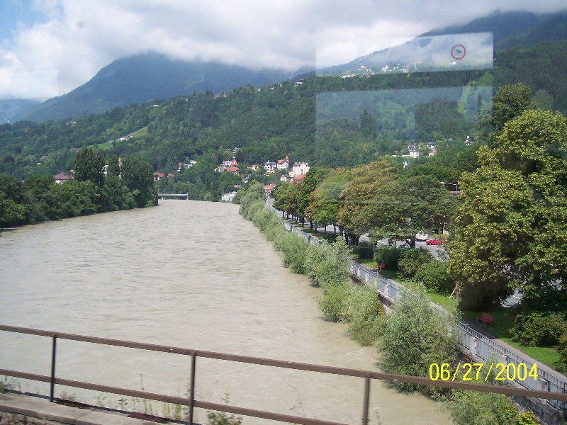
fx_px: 622
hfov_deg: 49.0
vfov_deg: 37.7
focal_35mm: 38
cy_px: 212
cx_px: 284
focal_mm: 8
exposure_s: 1/700
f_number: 2.8
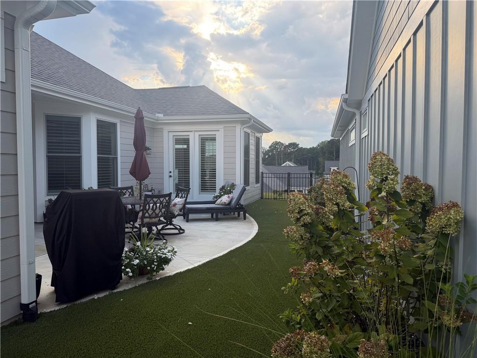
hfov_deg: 71.6
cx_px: 238
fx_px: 331
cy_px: 179
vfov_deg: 56.8
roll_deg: +0.4
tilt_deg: -2.4
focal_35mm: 24
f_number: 1.78
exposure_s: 1/1292
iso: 80
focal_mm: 6.76
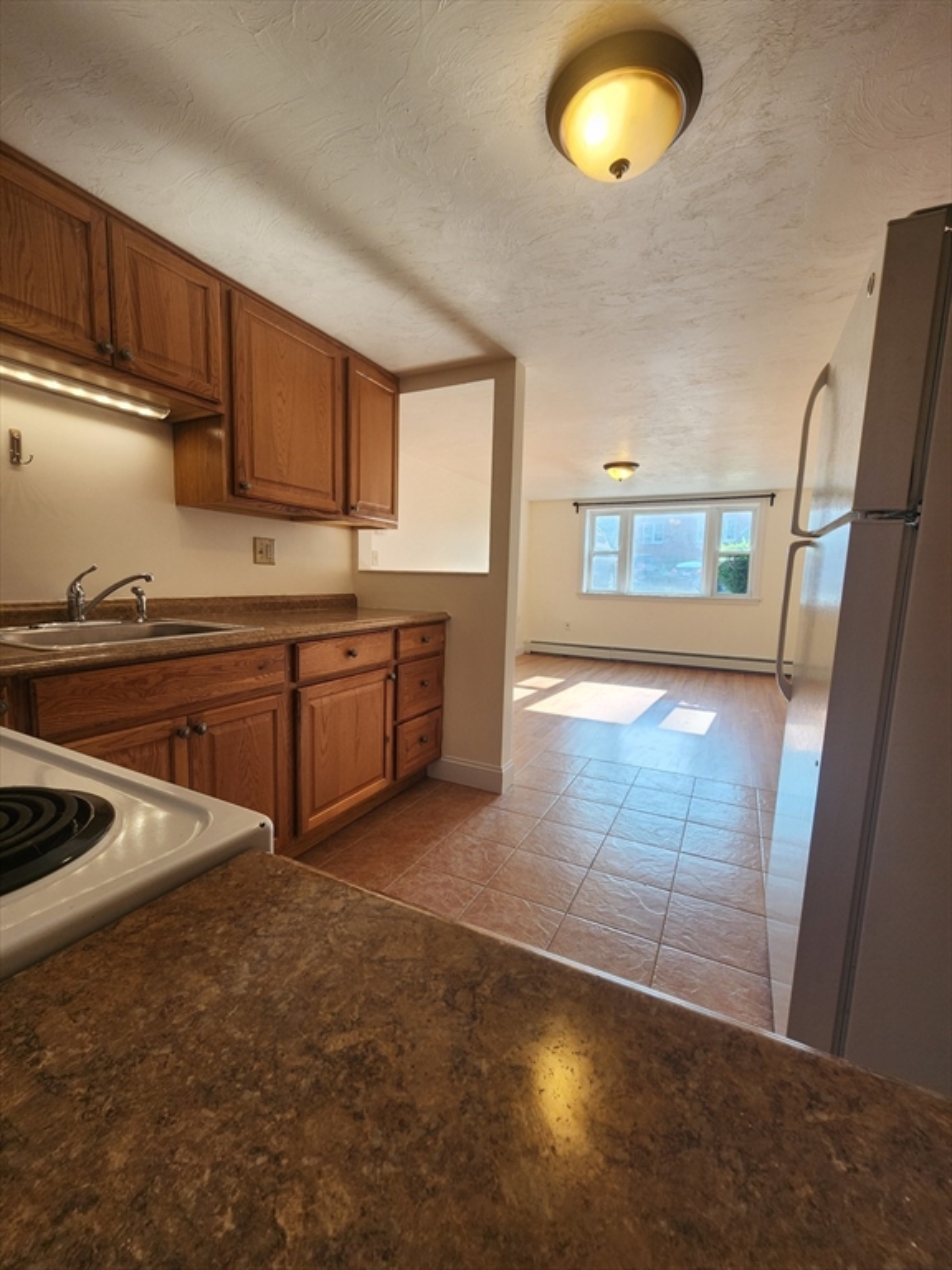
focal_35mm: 13
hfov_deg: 89.9
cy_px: 635
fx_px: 477
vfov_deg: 106.2
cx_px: 476
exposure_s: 1/60
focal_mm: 2.2
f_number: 2.2
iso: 50
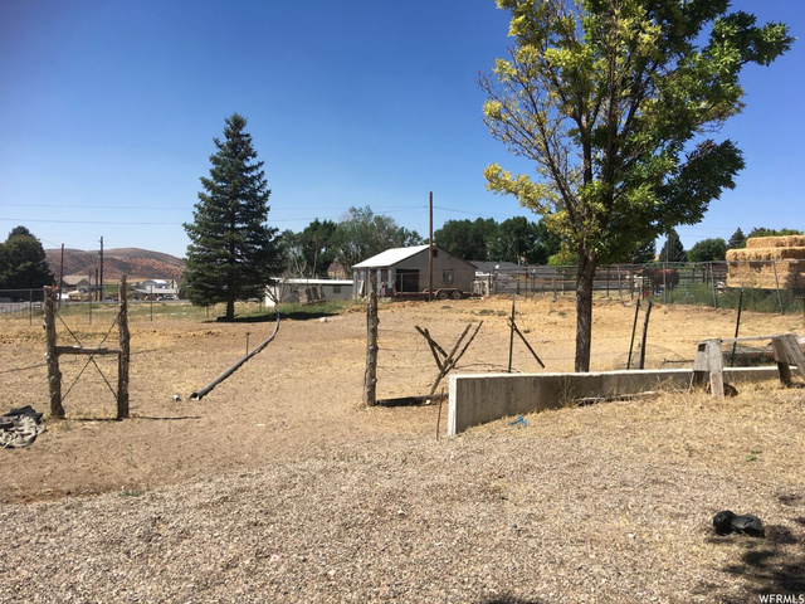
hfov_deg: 61.7
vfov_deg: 48.2
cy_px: 302
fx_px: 674
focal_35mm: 29
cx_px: 402
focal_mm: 4.15
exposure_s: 1/1709
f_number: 2.2
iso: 25
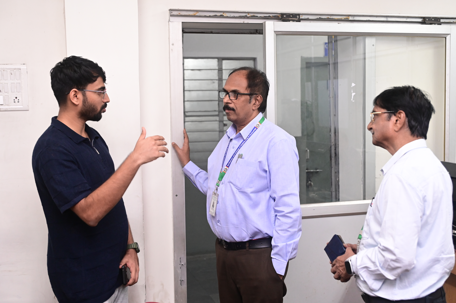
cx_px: 228
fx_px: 570
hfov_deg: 43.6
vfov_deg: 29.8
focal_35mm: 45
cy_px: 152
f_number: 4
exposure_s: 1/125
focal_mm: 45
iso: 4000
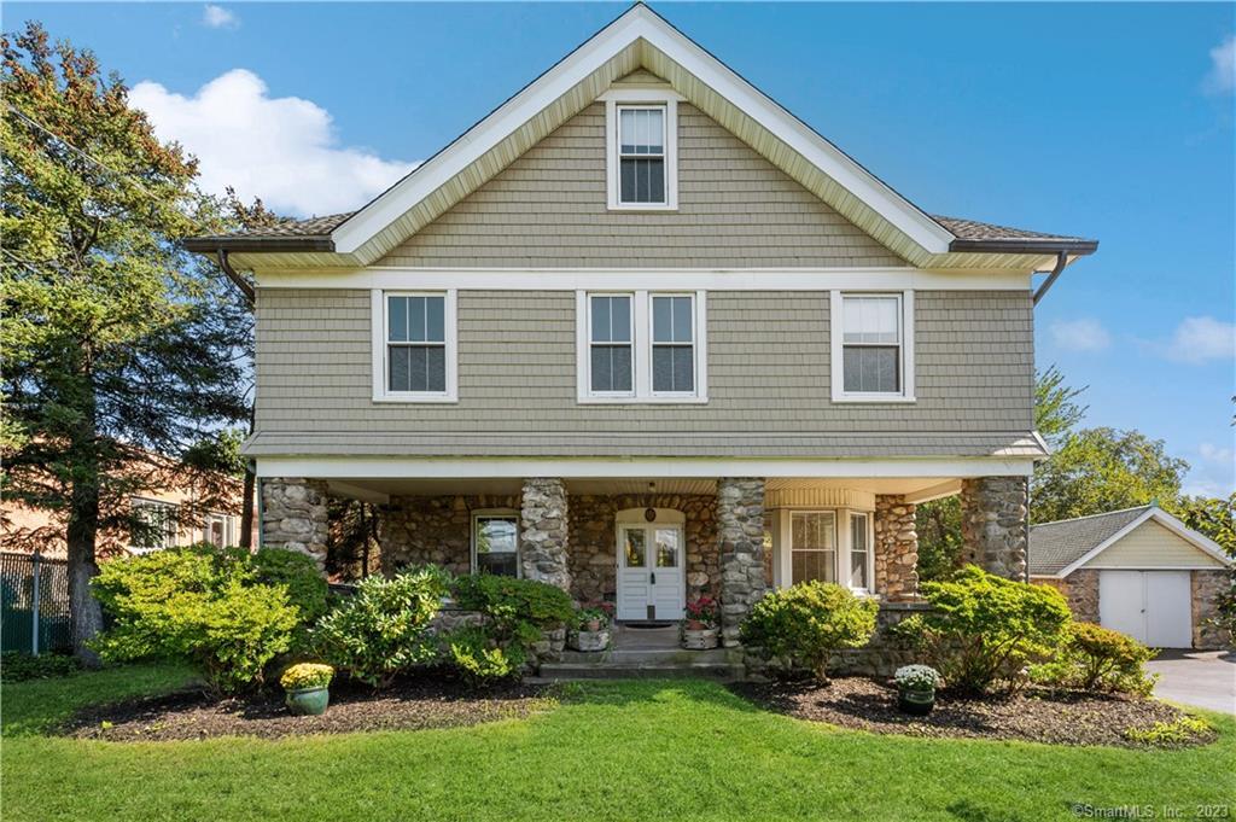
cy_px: 411
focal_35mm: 14
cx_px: 618
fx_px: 480
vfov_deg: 81.1
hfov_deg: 104.3
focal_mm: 14
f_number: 11
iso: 200
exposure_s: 1/50
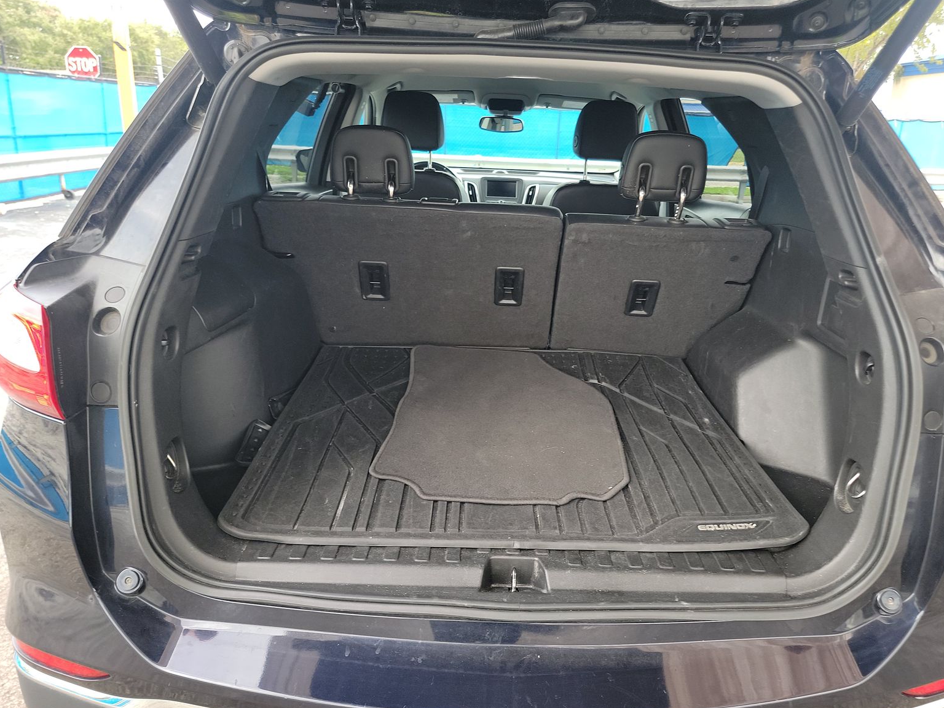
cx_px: 489
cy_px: 346
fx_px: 682
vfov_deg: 54.9
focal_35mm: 25
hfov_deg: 69.4
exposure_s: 1/59
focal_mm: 6.7
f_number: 1.8
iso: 87
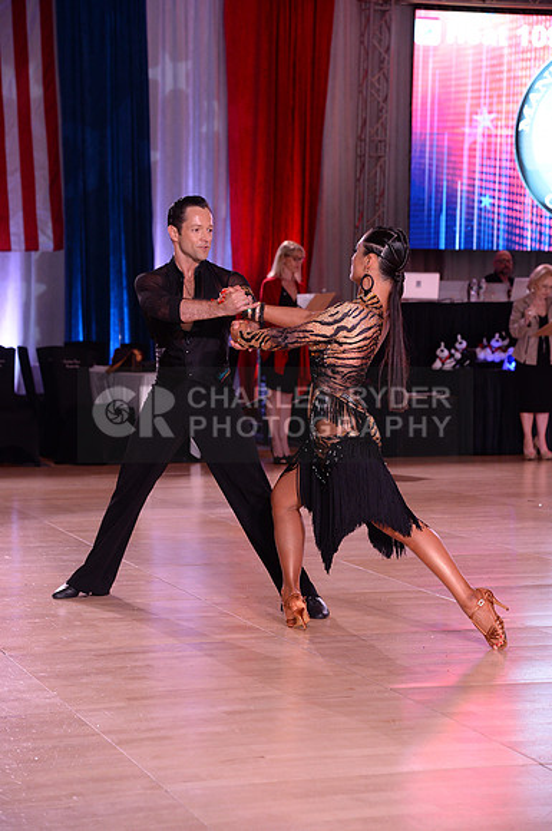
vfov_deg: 24.8
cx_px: 276
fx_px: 1892
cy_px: 416
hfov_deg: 16.6
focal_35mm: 82
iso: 2000
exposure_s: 1/250
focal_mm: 82
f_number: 5
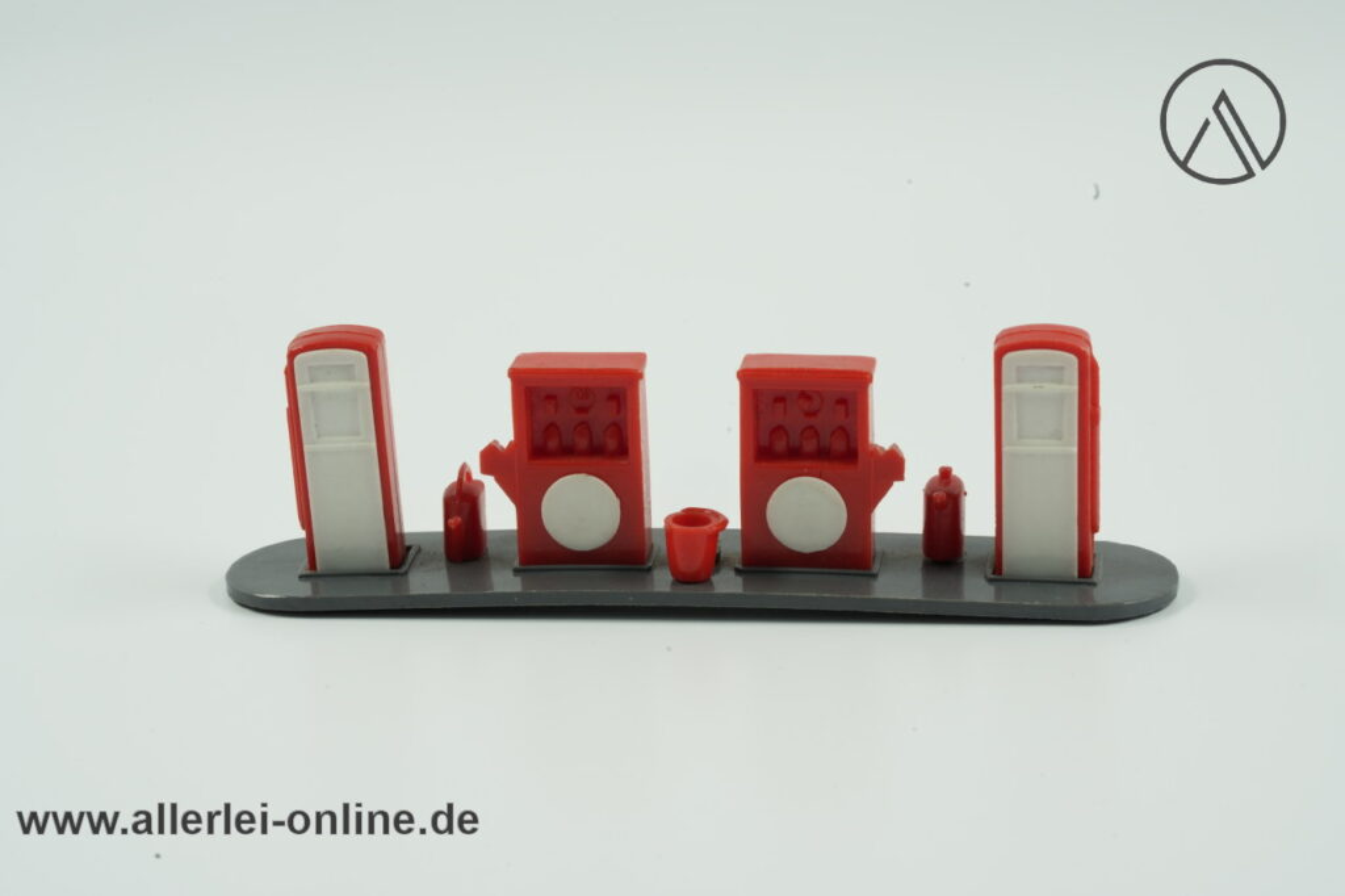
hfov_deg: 22.6
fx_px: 3361
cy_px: 448
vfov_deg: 15.2
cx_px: 672
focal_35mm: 90
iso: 320
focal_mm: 90
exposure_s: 1/5
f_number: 18
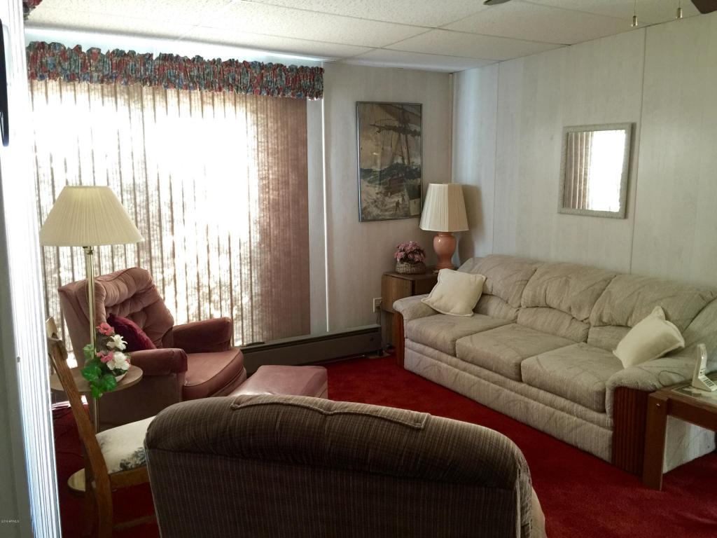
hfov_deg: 61.7
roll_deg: -0.4
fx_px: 601
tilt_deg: -9.4
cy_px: 269
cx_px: 358
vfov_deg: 48.2
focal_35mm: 29
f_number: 2.2
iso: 125
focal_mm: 4.15
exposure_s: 1/8
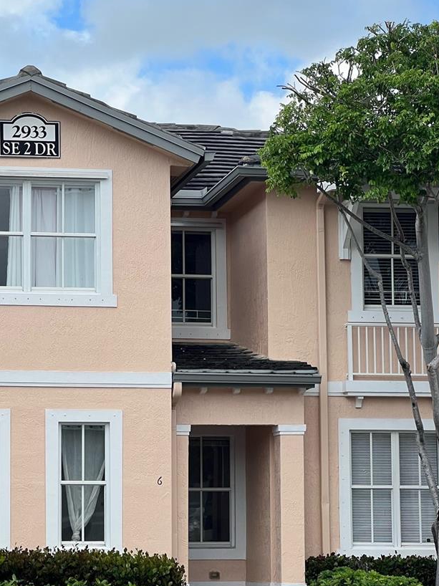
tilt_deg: +6.2
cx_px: 126
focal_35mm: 113
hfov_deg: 13.1
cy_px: 355
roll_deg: -0.1
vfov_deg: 17.4
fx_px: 1912
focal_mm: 9
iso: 32
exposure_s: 1/463
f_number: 2.8
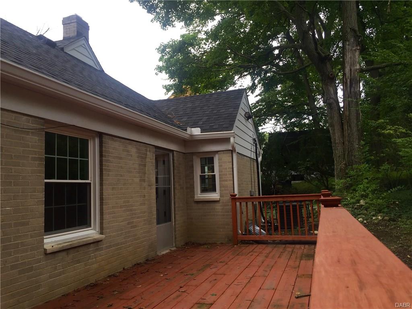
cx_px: 206
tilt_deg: +6.2
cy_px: 154
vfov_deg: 48.2
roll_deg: +1.7
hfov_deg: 61.7
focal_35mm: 29
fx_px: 345
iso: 32
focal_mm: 4.15
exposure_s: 1/173
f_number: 2.2
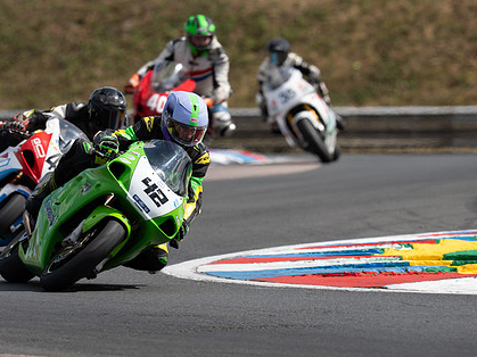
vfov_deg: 2.8
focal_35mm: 533
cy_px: 184
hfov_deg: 3.7
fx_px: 7343
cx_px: 179
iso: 80
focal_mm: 400
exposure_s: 1/500
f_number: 5.6
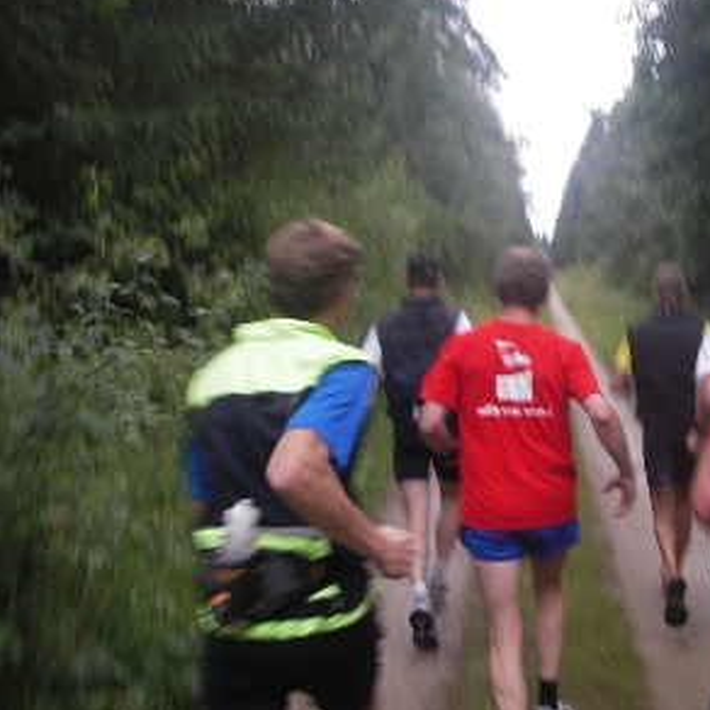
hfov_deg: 36.3
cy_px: 350
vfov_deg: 36.8
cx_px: 484
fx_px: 1067
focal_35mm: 46
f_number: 3.3
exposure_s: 1/30
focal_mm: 6.3
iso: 50
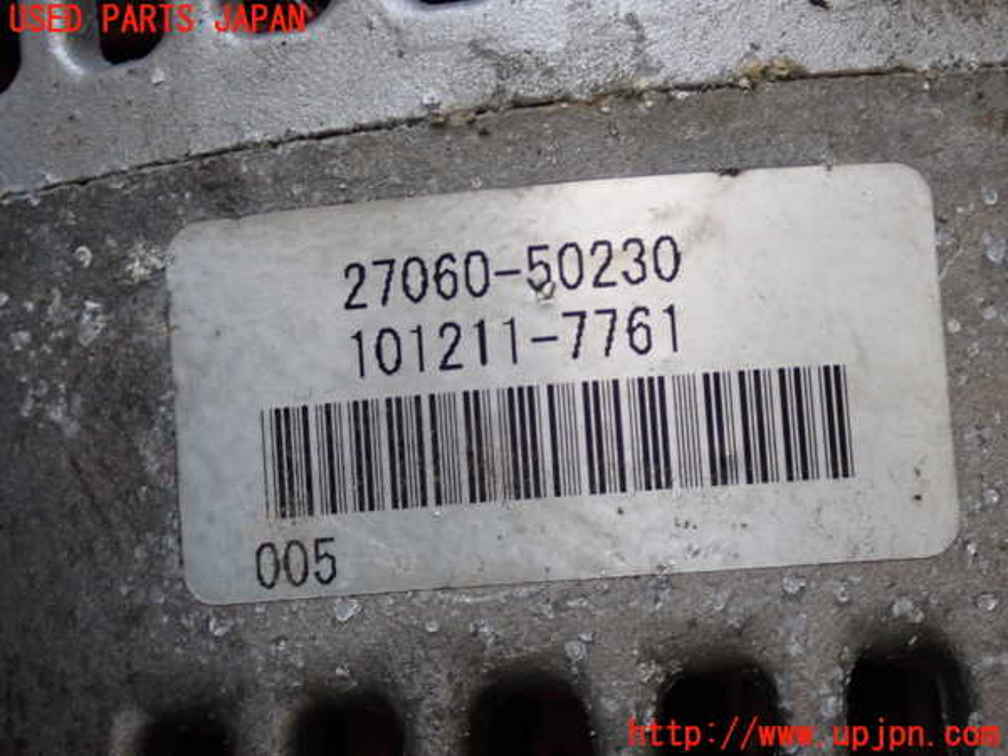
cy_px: 378
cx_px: 504
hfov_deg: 23.8
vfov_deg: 18.0
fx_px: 2388
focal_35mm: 82
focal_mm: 14.62
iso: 500
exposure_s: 1/80
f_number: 4.3
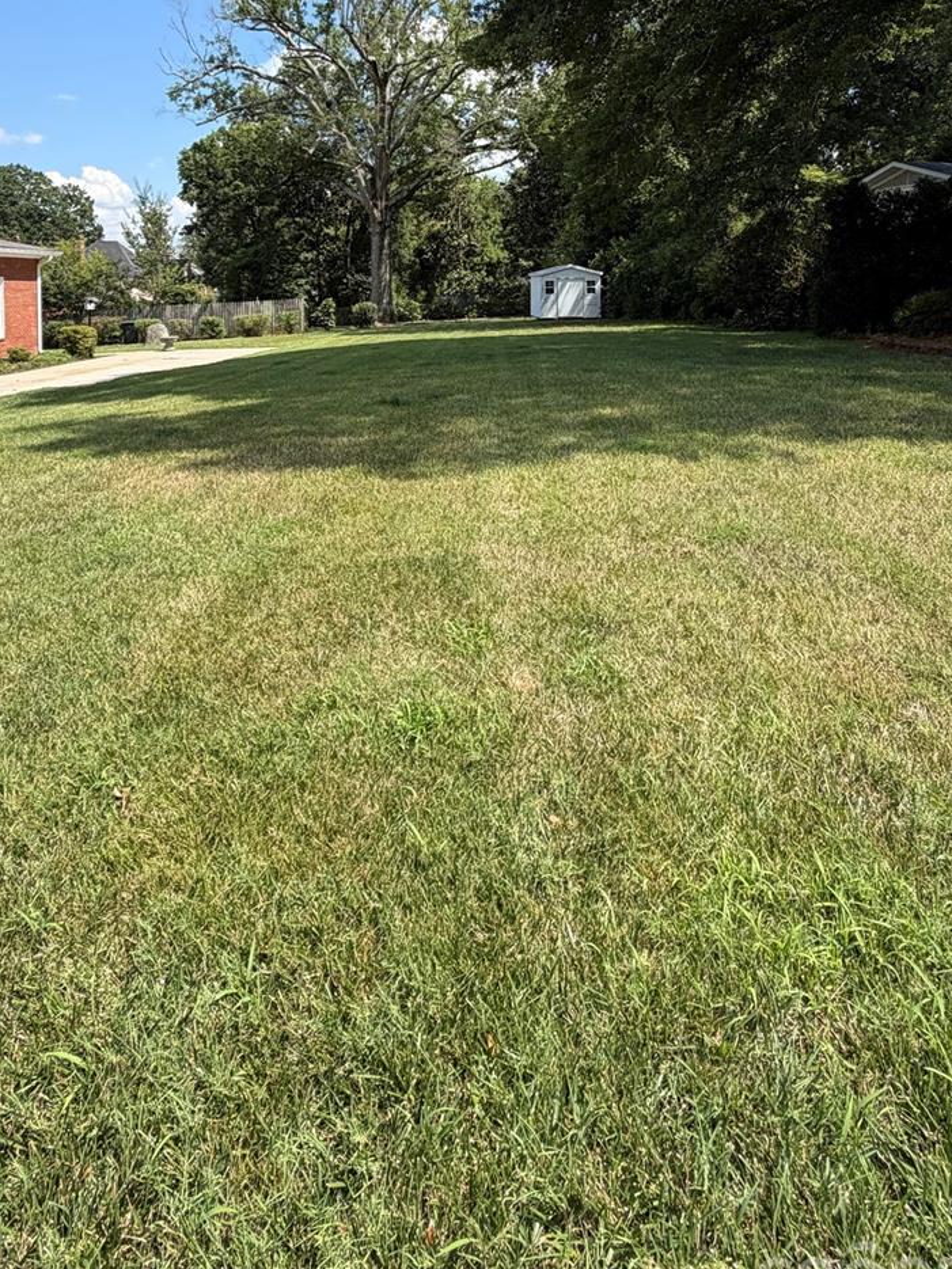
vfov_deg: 68.3
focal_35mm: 23
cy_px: 293
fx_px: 844
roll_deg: -0.3
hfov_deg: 58.8
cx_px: 433
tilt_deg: +1.1
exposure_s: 1/770
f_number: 2.2
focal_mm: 2.22
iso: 32
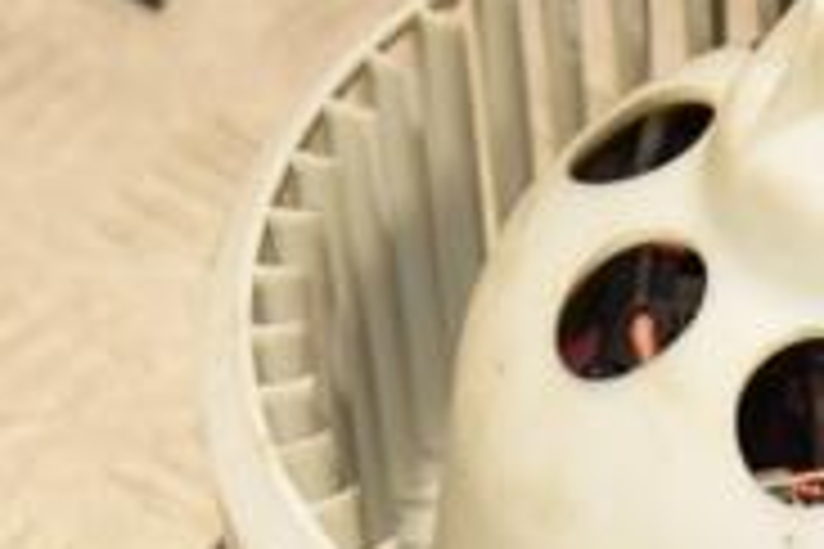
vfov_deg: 6.6
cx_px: 810
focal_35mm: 207
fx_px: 4738
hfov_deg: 9.9
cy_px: 608
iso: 800
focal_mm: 42
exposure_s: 1/200
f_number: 6.3
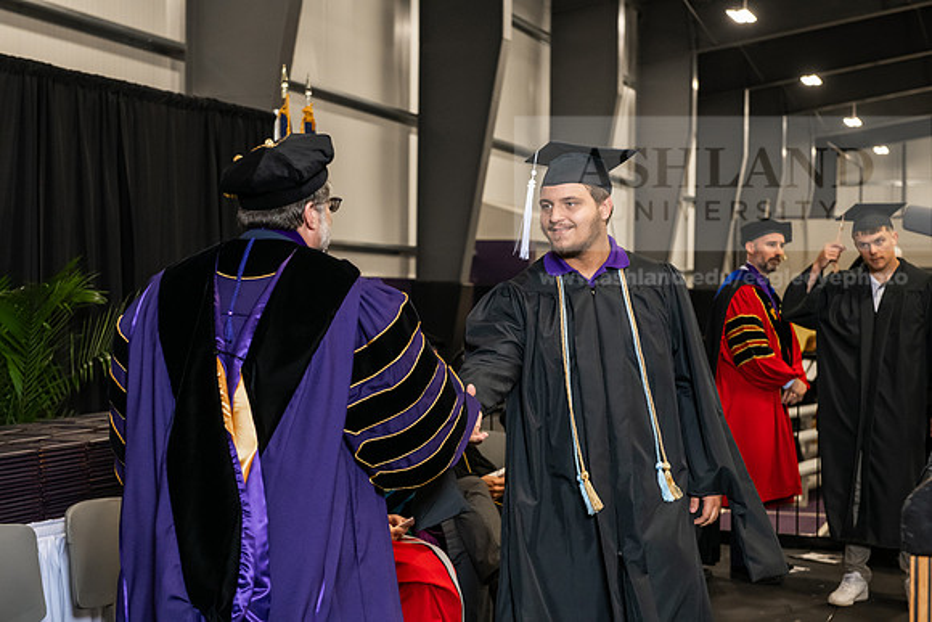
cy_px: 311
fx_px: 1605
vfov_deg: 21.9
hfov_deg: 32.4
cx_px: 466
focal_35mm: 62
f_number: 5
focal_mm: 62
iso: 2500
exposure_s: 1/200
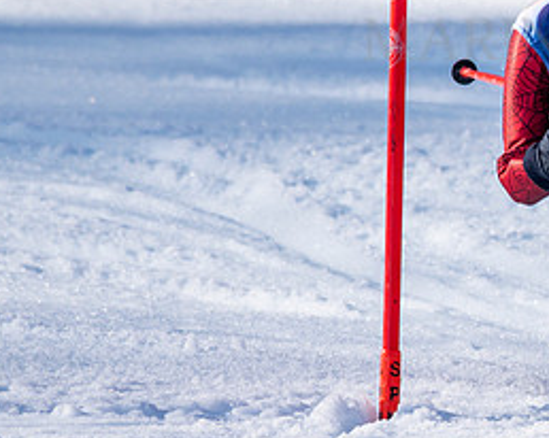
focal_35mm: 1565
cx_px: 675
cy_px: 189
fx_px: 25409
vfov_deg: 1.0
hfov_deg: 1.2
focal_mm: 560
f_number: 8
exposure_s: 1/3200
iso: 640
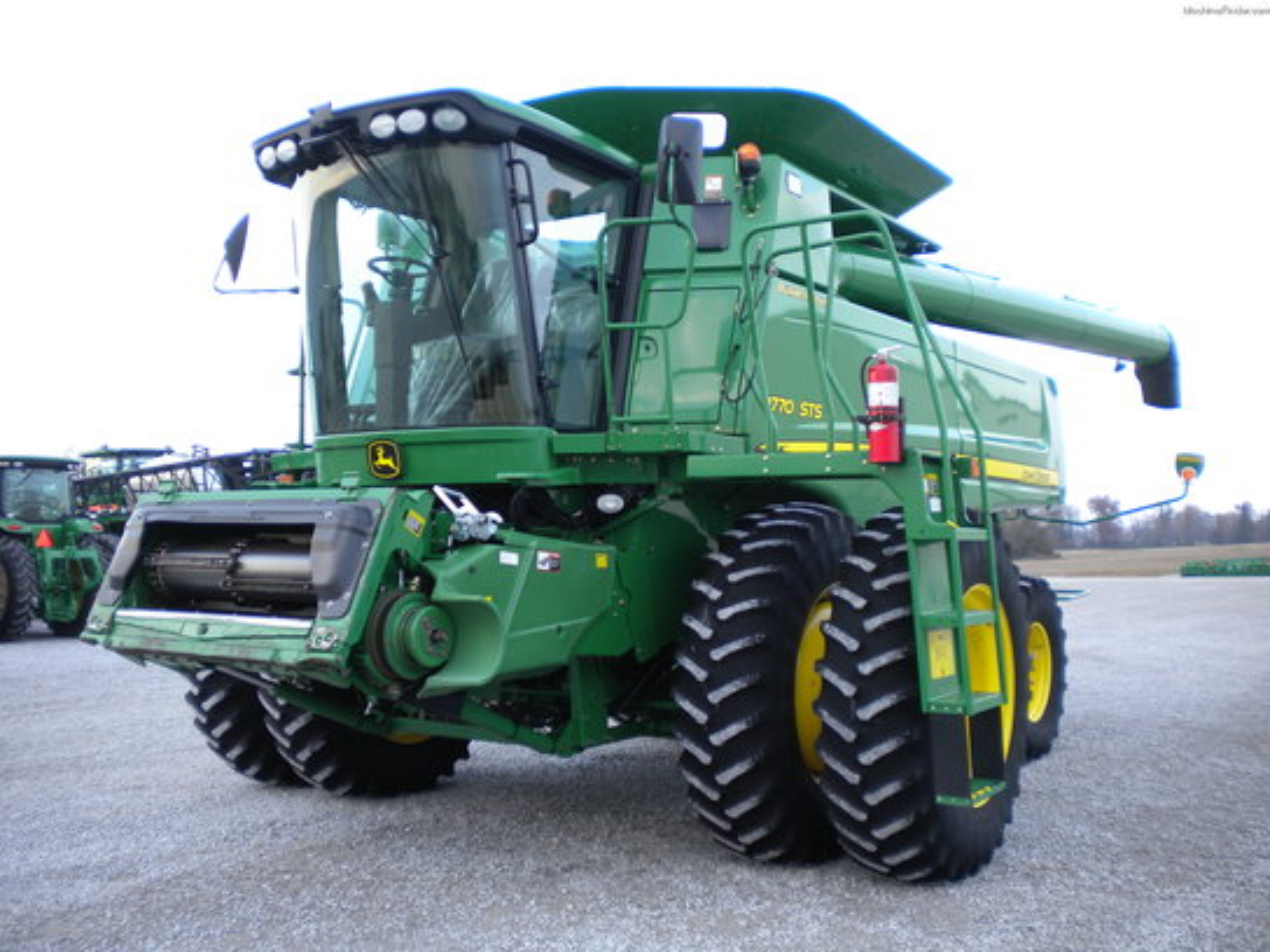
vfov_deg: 40.7
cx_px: 635
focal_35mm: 35
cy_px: 476
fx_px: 1284
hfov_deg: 52.6
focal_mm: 6.3
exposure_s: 1/79.7
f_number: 3.1
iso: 80
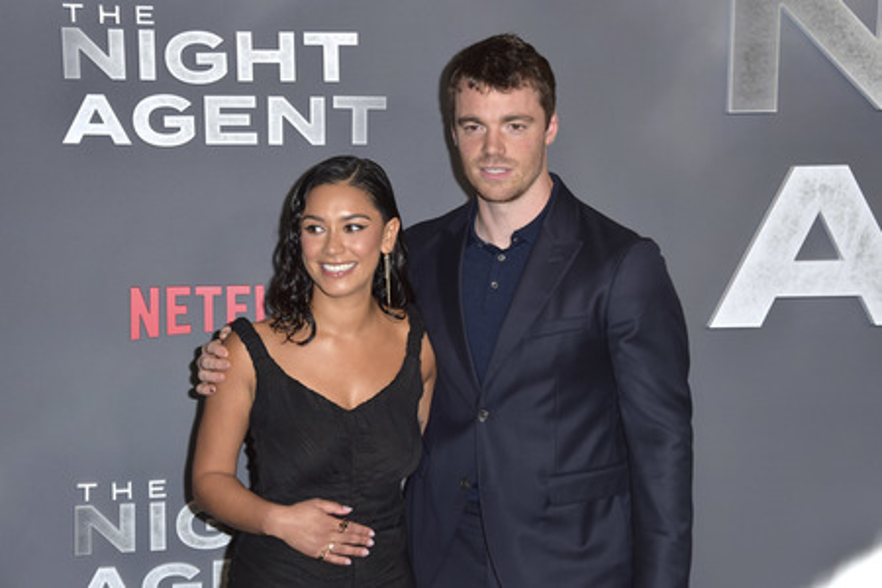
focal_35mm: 68
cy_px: 294
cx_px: 441
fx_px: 1666
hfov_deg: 29.7
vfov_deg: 20.0
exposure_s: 1/250
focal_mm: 68
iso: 400
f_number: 6.3
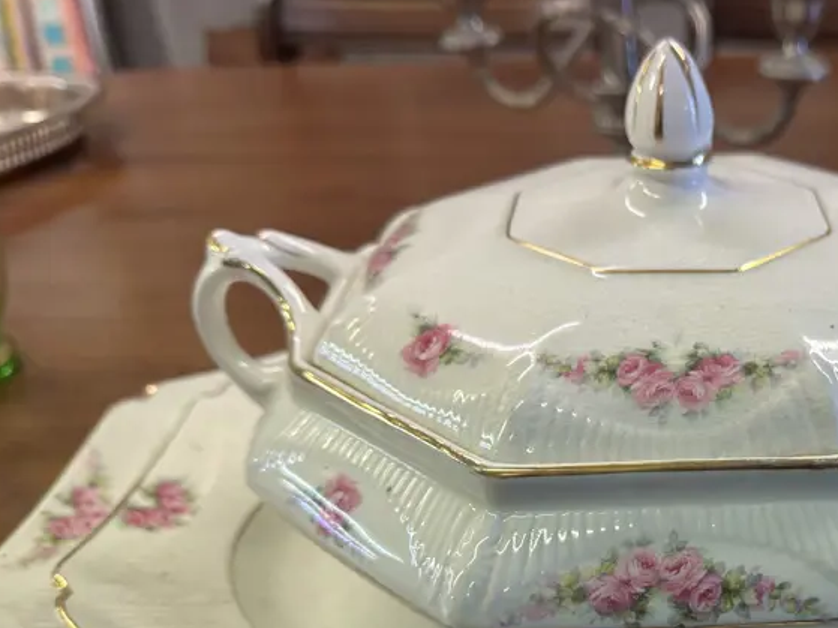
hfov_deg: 40.5
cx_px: 715
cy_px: 480
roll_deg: +1.1
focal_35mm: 44
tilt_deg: -30.7
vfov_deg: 32.2
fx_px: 1065
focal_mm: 6.86
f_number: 1.78
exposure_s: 1/100
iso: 100
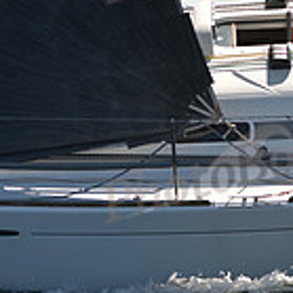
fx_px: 2384
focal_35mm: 249
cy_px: 28
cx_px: 510
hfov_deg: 6.9
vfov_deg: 7.0
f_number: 4
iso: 250
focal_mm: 70
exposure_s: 1/1250
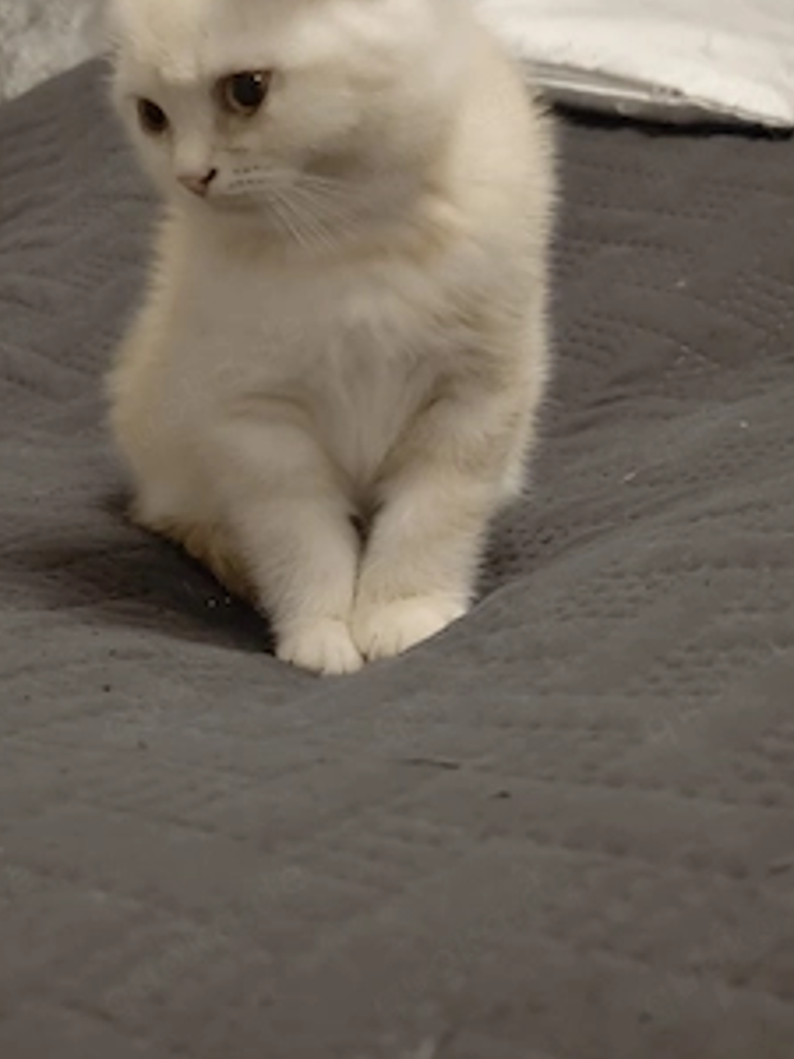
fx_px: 1835
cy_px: 427
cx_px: 279
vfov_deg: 32.1
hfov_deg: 24.3
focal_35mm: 60
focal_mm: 6.92
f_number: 1.9
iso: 500
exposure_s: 1/25
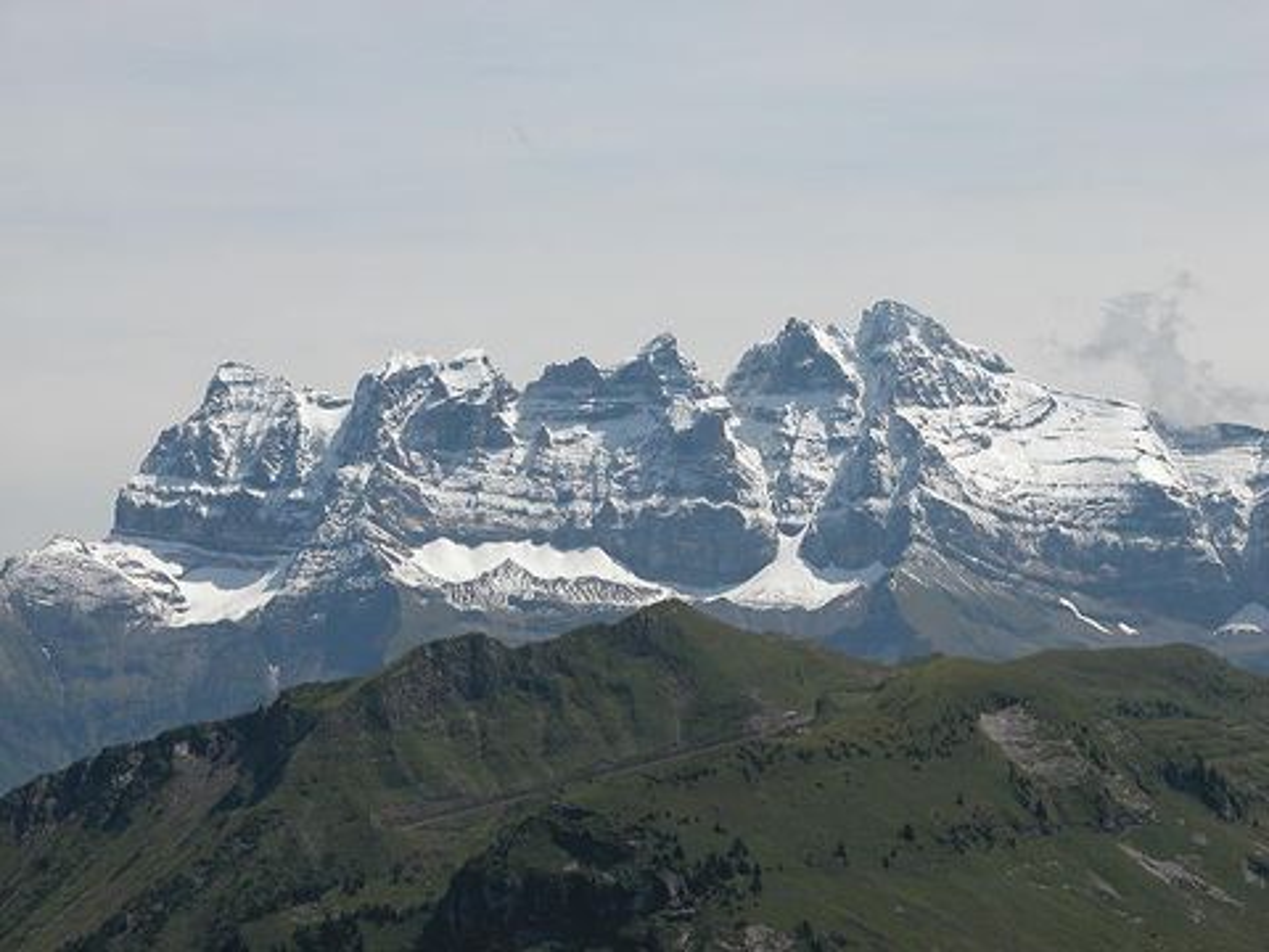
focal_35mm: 136
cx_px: 634
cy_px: 476
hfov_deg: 14.5
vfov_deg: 10.9
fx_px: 4986
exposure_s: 1/549
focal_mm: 34.7
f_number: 6.8
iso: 100
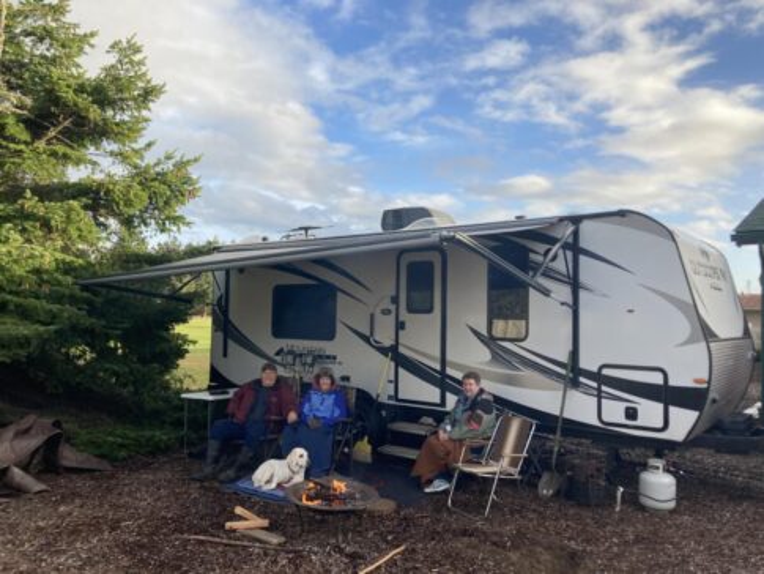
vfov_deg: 49.8
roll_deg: -2.7
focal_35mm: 28
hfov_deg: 63.4
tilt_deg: +3.6
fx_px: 618
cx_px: 382
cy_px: 287
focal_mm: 3.99
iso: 20
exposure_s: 1/714
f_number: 1.8
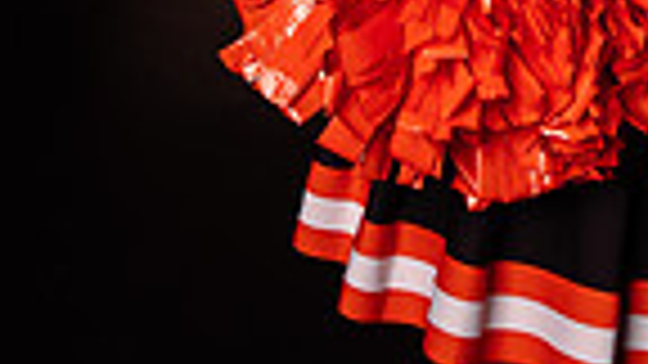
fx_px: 2199
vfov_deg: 8.5
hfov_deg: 16.7
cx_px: 459
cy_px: -557
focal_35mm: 128
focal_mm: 39
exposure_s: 1/200
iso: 100
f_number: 5.6
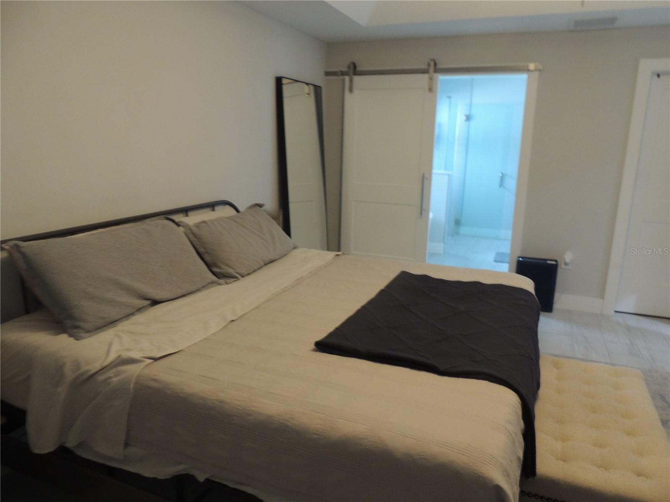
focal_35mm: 24
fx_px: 465
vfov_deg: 56.8
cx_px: 335
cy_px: 251
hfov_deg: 71.6
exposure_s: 1/10
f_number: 3
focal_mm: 4.3
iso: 400
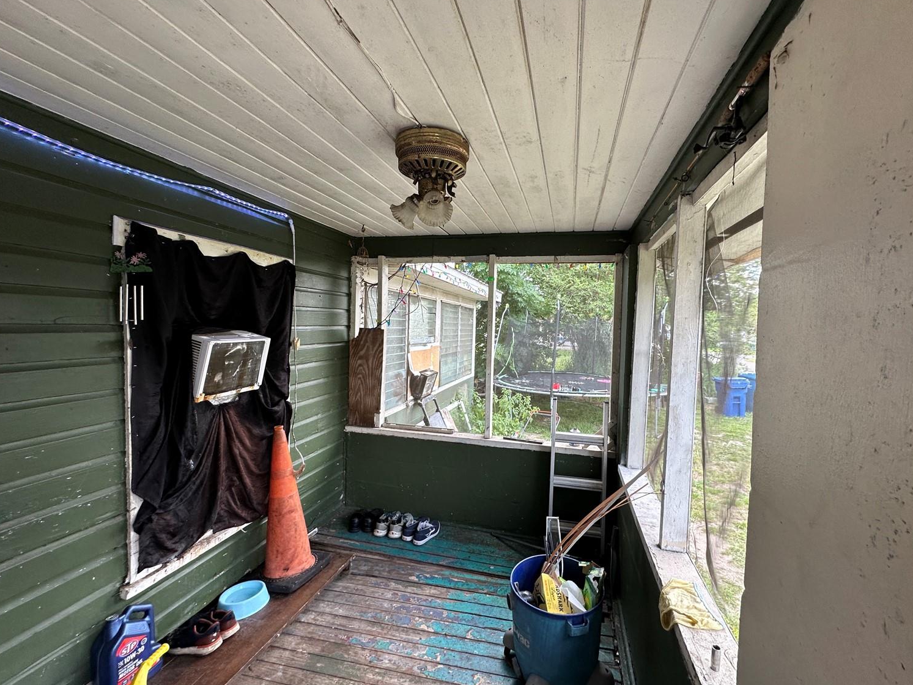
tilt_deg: +0.0
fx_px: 396
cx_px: 481
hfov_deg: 98.1
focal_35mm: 15
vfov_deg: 81.8
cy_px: 339
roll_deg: -3.2
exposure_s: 1/99
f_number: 2.2
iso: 100
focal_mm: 2.22
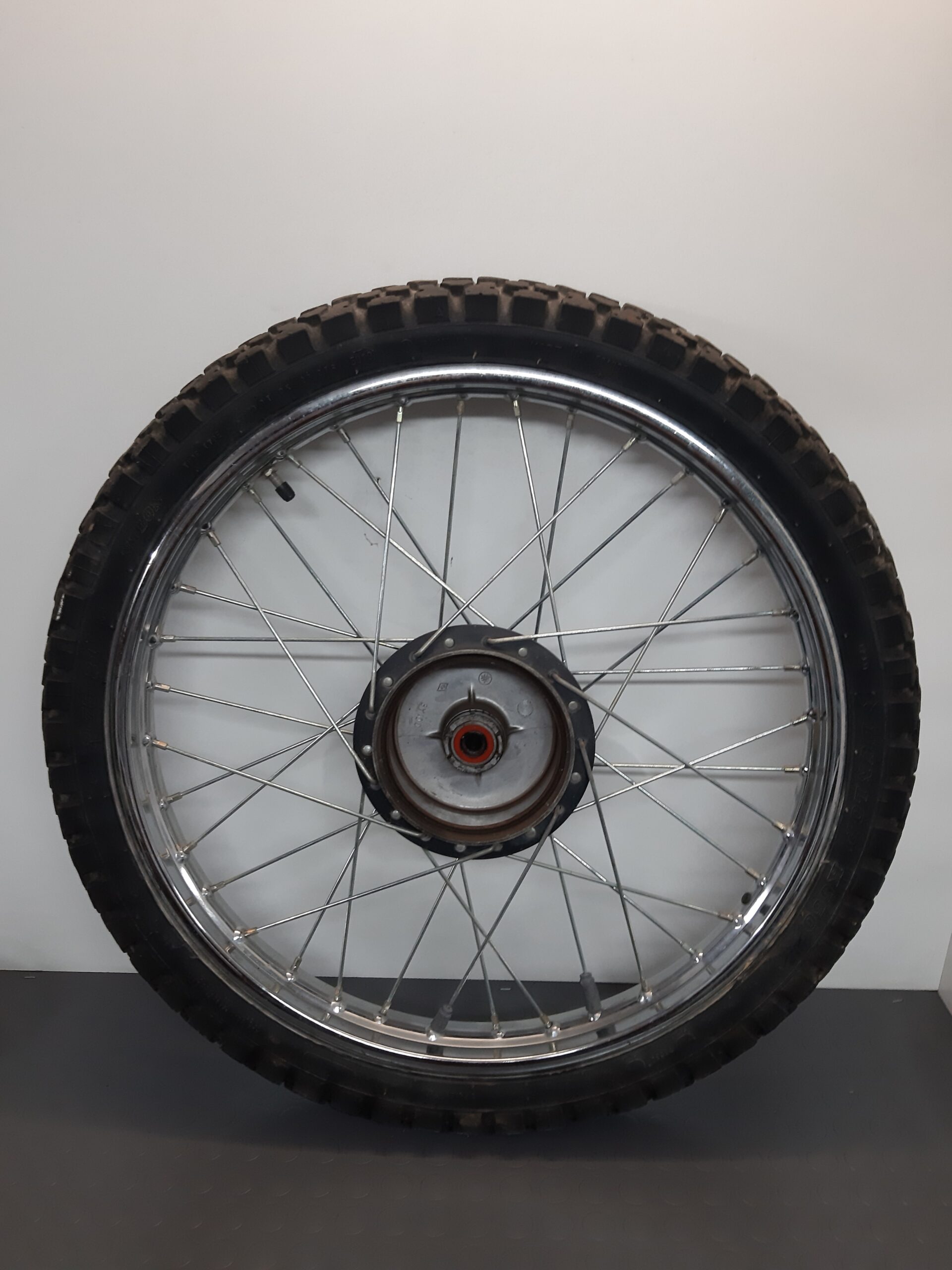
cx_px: 476
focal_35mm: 27
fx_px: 990
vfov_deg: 65.3
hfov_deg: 51.4
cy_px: 635
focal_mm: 3.93
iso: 125
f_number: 1.7
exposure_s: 1/50
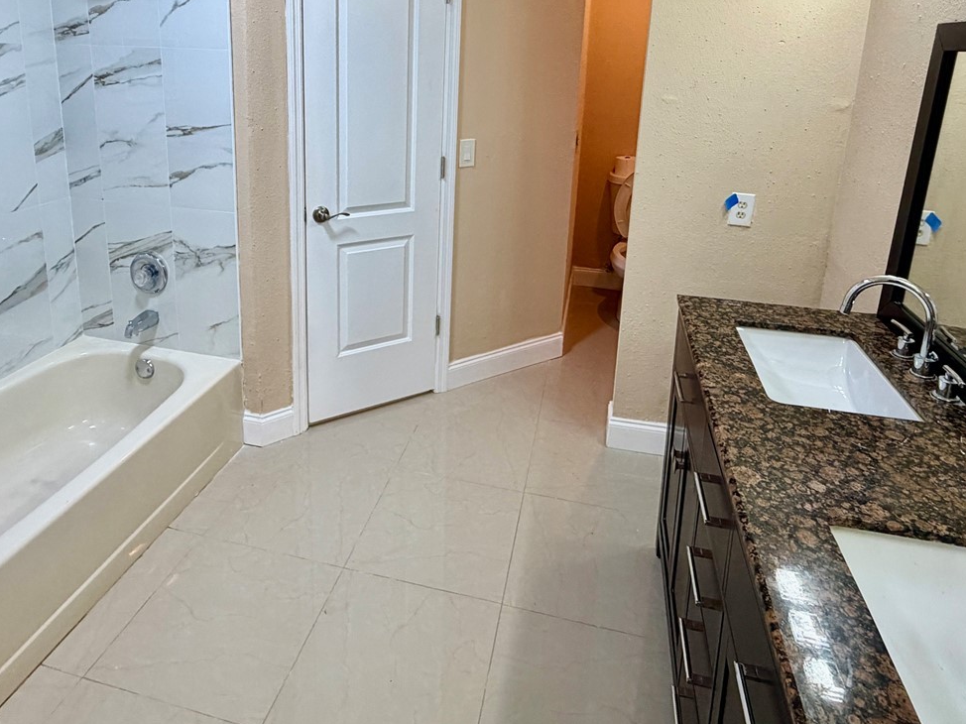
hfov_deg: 73.9
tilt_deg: -12.0
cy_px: 180
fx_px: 642
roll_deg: -0.8
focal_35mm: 23
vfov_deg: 55.9
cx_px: 454
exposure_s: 1/120
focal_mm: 2.22
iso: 200
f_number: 2.2
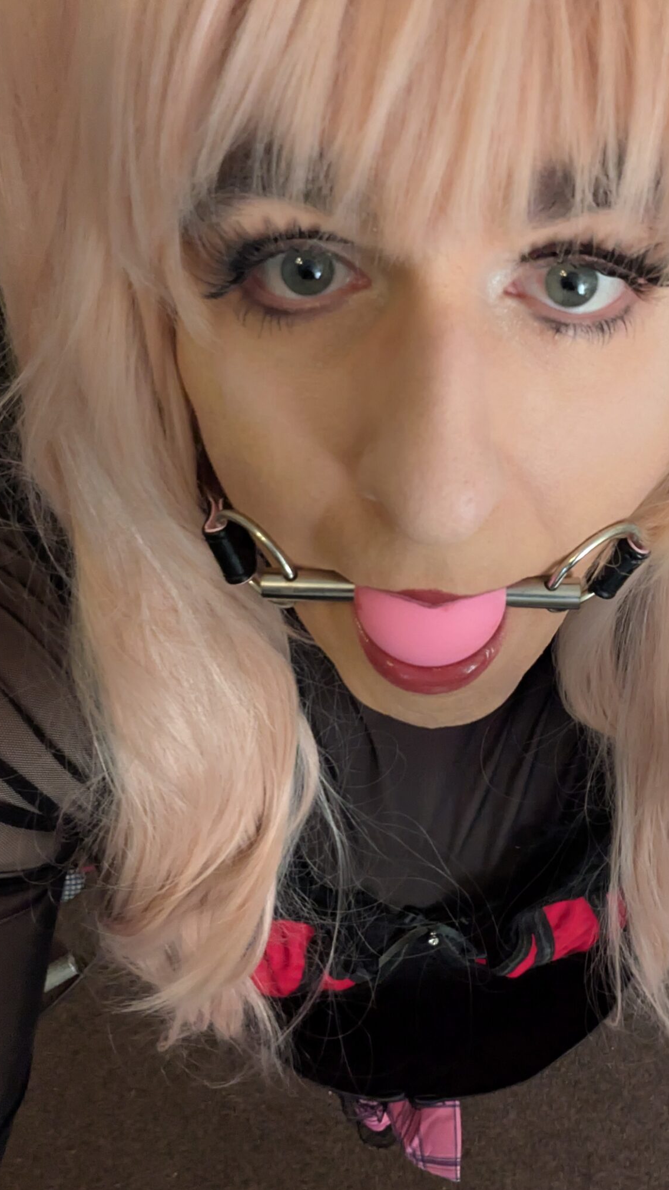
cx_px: 408
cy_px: 518
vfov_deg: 65.8
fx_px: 915
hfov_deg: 40.0
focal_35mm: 29
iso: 596
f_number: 2.2
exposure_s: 1/50
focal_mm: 2.74
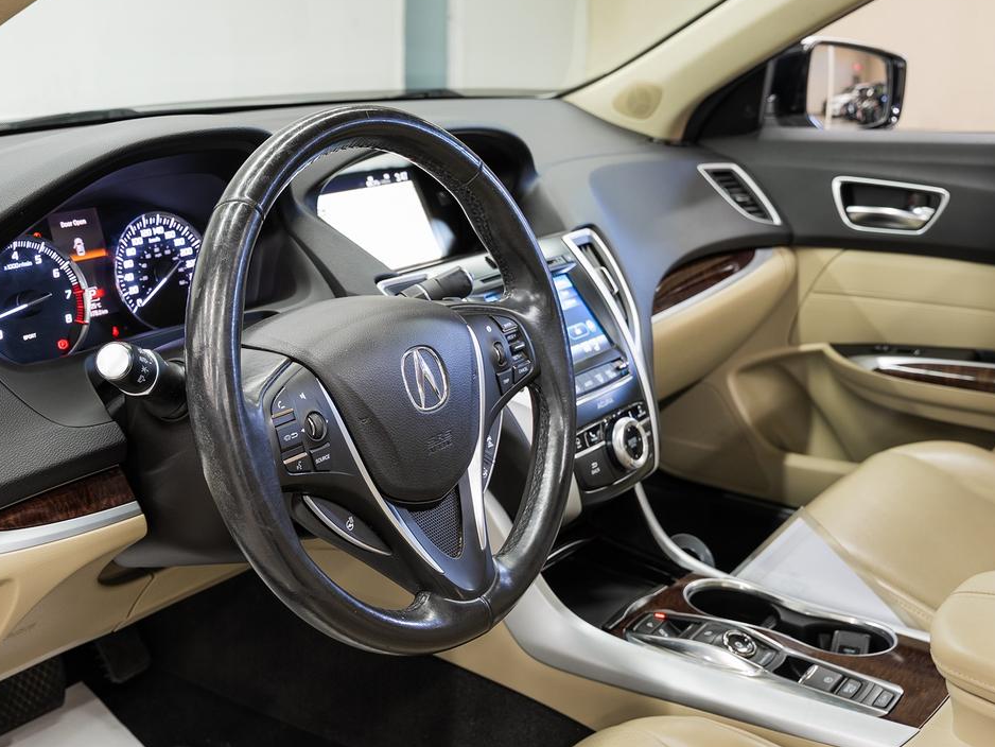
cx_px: 433
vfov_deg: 32.2
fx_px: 1294
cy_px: 375
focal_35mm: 45
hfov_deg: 42.0
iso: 100
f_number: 5.6
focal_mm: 30.5
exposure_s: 1/1.25
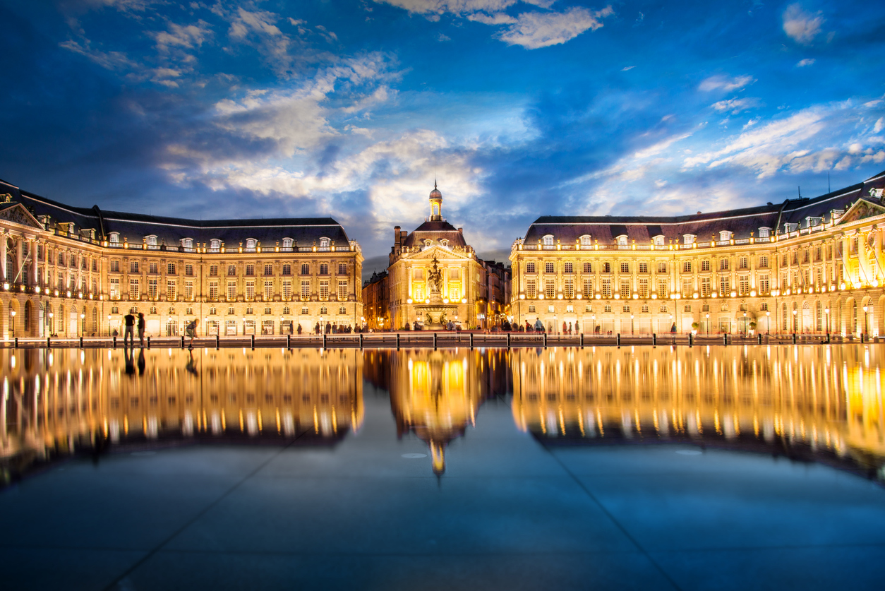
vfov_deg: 46.4
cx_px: 442
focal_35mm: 28
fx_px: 689
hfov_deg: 65.5
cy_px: 296
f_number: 13
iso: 100
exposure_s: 5
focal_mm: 28
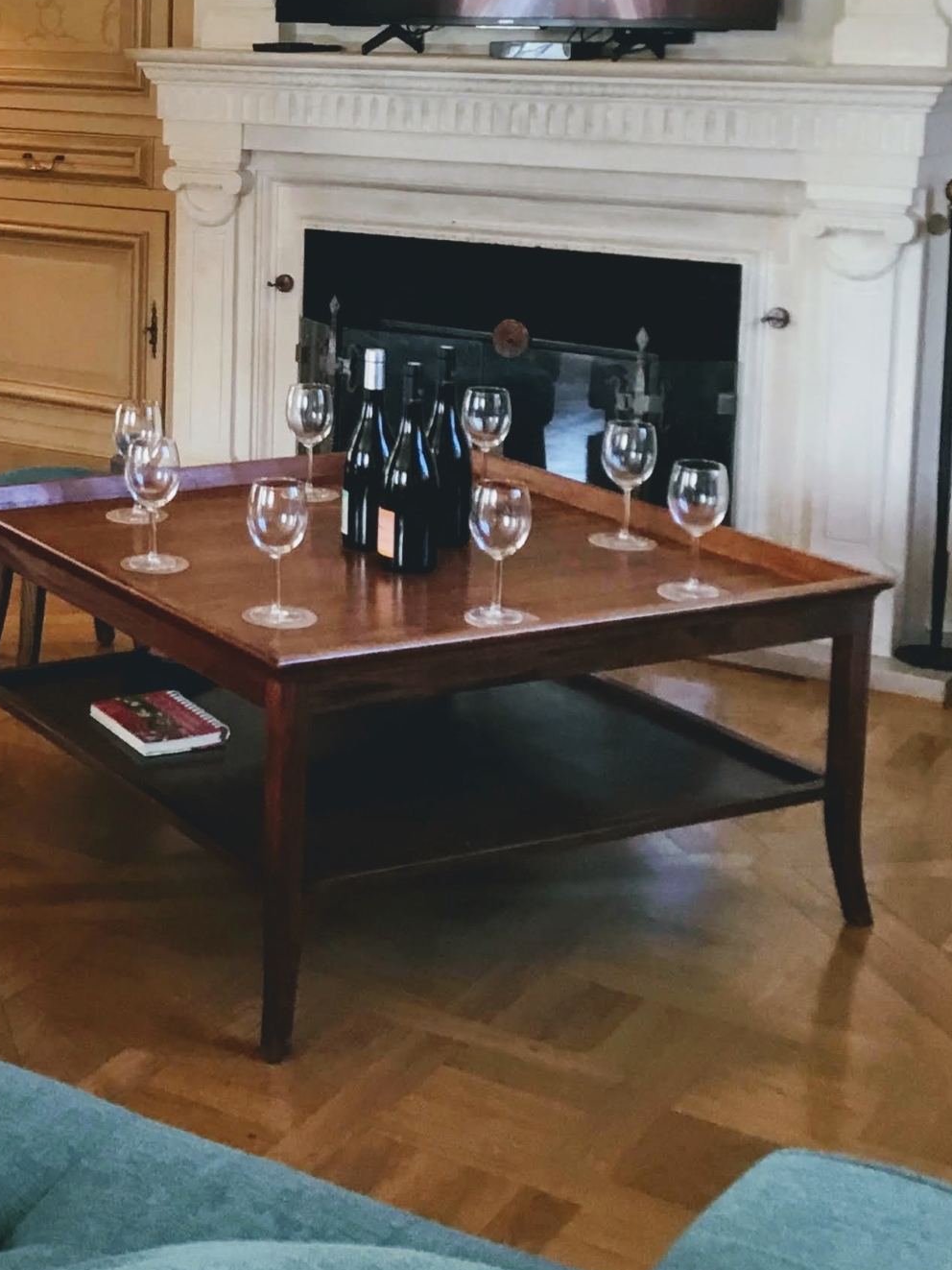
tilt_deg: -6.1
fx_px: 2200
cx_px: 54
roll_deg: +0.1
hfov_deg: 23.6
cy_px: 278
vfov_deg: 31.5
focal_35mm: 60
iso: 40
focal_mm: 3.3
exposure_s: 1/33
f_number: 2.4
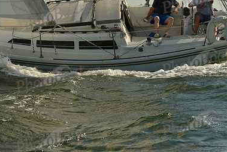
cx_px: 132
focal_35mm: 107
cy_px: 38
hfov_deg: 19.1
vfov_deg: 12.8
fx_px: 675
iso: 280
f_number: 11
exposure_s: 1/1000
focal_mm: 70
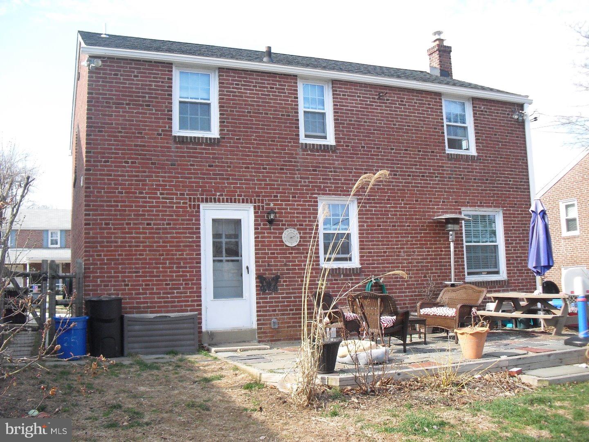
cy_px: 221
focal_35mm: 36
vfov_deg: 39.7
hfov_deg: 51.4
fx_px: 613
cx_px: 294
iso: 200
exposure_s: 1/800
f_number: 3.1
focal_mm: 6.3
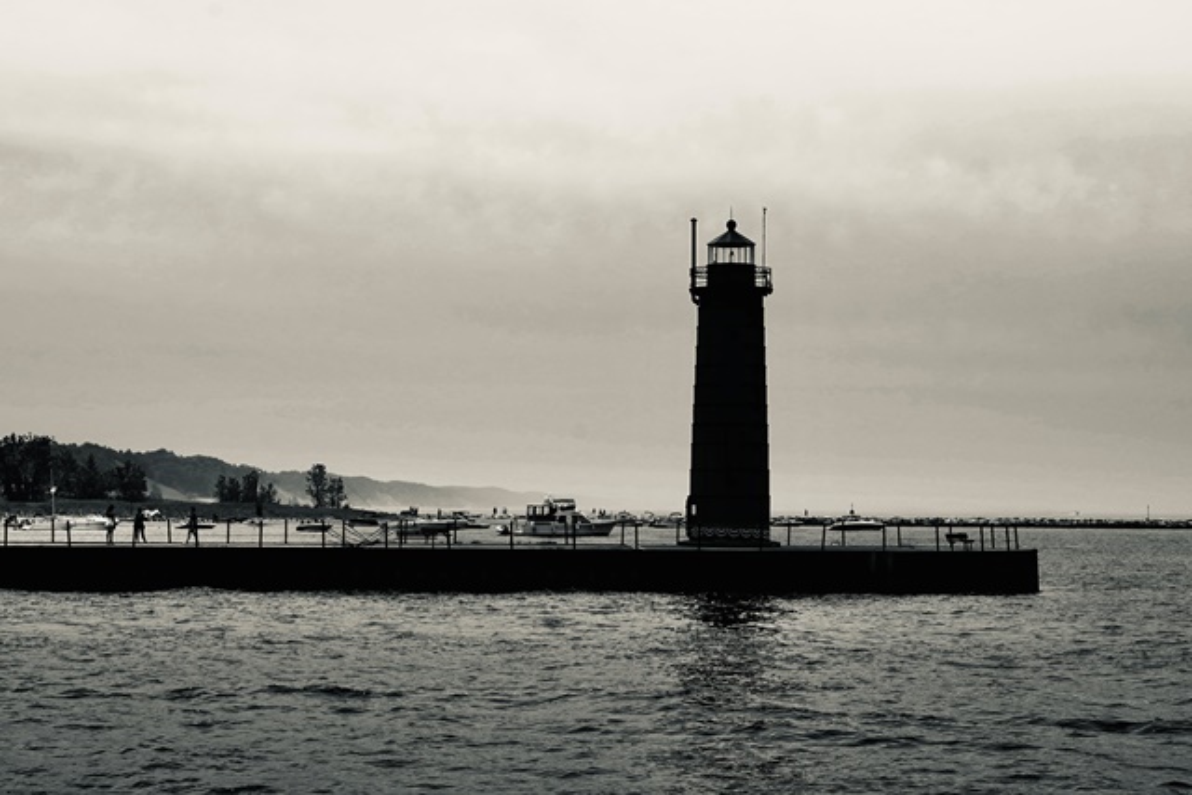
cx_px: 596
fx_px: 2285
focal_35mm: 69
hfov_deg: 29.2
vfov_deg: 19.7
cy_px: 398
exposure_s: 1/250
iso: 100
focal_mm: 46
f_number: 10
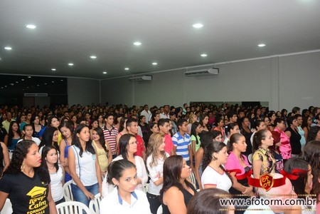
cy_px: 107
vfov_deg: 43.6
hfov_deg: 61.9
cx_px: 160
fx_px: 267
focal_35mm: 30
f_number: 5.6
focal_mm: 20
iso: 1600
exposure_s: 1/60
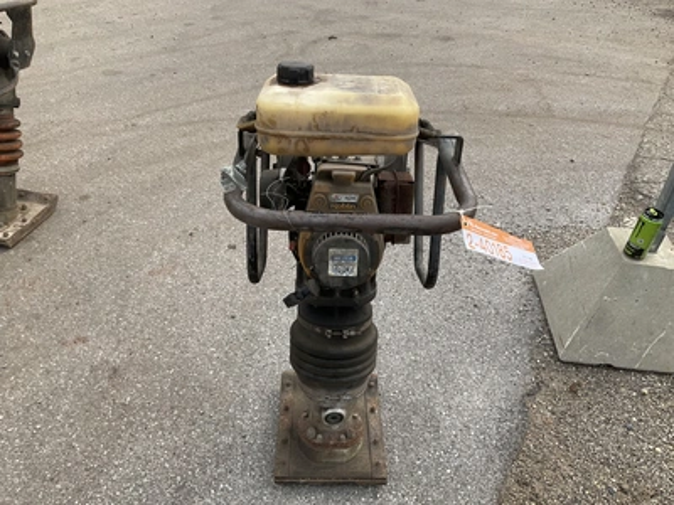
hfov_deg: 61.7
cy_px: 252
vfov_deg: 48.2
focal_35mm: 29
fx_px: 565
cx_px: 337
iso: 25
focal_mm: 3
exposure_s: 1/912
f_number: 1.8
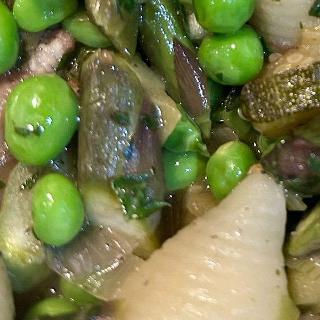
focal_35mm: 80
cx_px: 383
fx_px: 837
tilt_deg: -59.9
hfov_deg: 20.3
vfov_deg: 20.5
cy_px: -45
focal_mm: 5.7
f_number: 1.5
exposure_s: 1/60
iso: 200
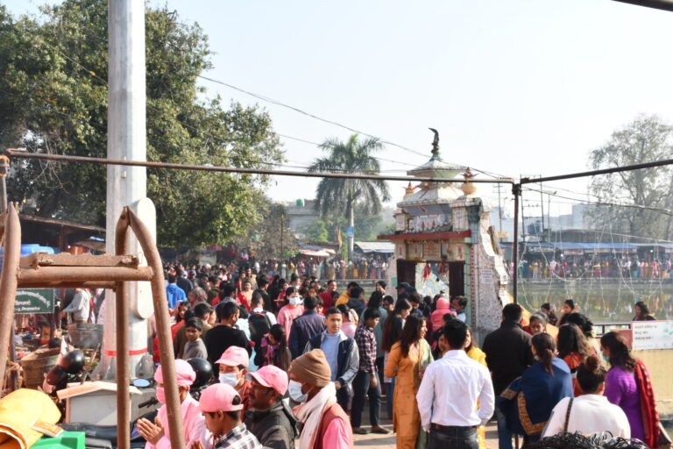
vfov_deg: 29.9
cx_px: 336
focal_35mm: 45
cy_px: 224
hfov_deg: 43.6
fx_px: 841
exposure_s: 1/80
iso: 400
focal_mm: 30
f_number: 4
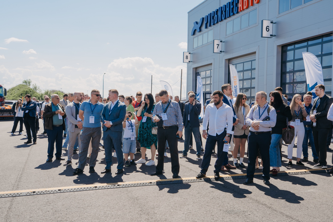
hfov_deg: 51.9
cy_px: 111
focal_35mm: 37
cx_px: 166
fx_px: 342
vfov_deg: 35.9
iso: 160
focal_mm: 37
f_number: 14
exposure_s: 1/125
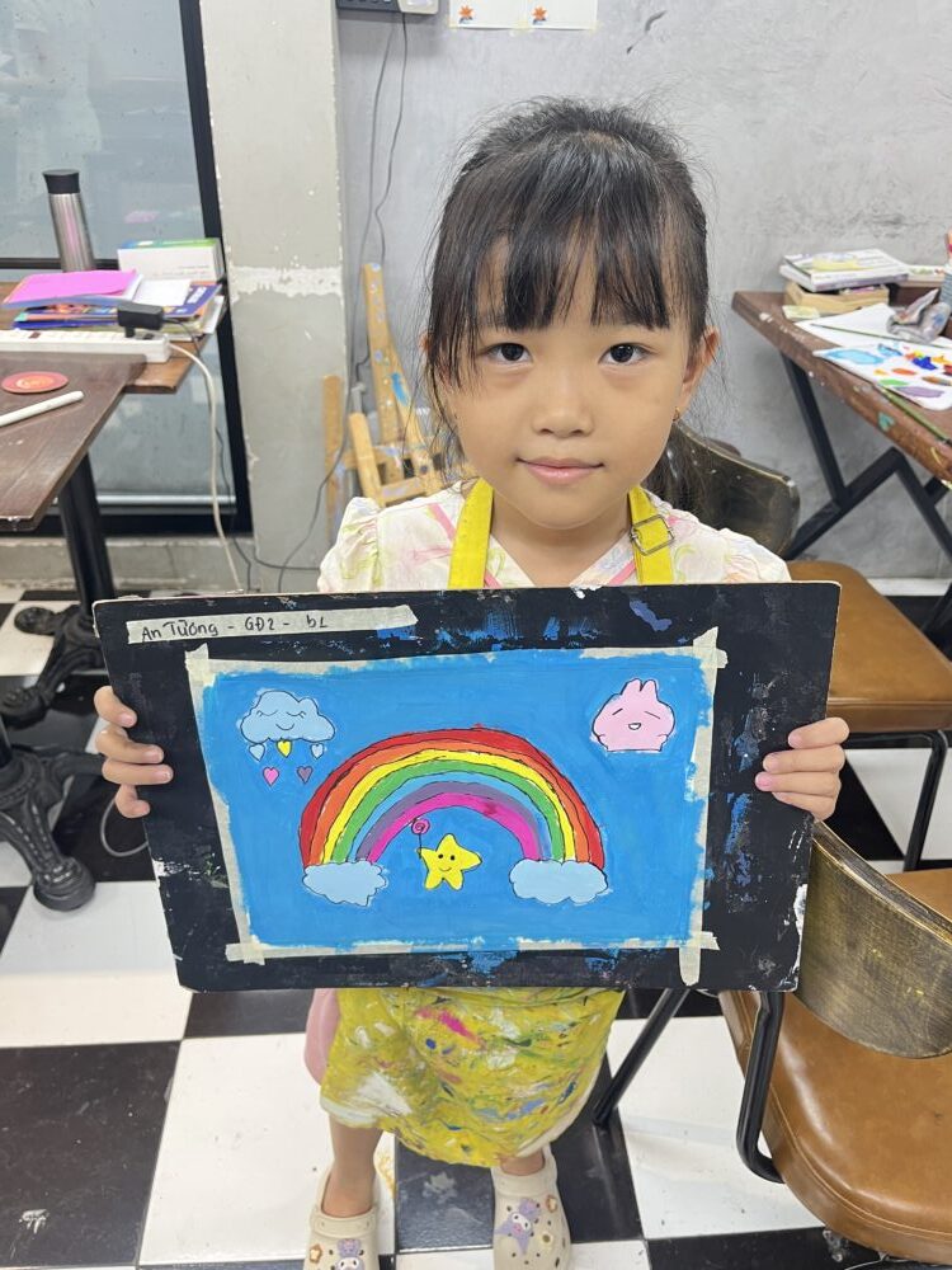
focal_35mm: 26
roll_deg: -2.2
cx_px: 476
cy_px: 635
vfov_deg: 67.3
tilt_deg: -33.5
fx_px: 953
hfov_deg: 53.1
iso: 80
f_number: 1.6
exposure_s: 1/50
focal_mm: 5.1
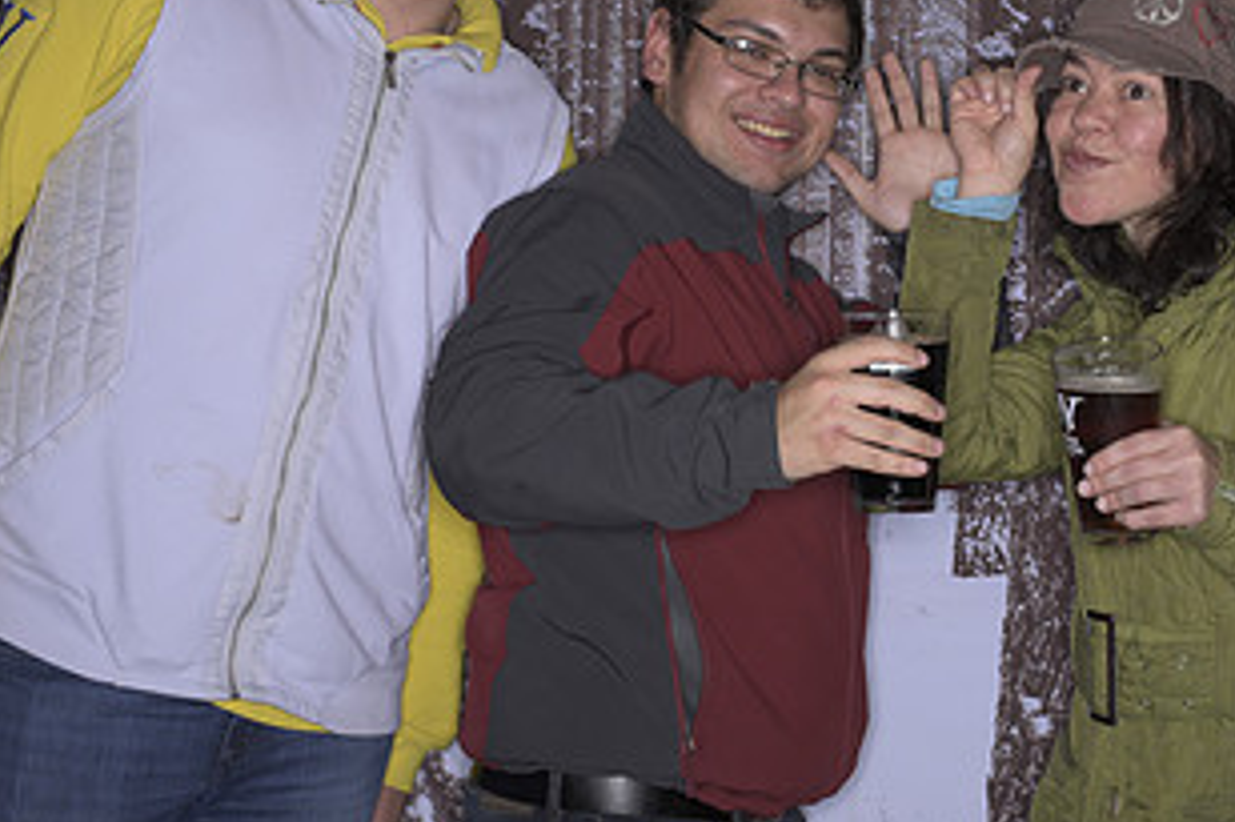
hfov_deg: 30.2
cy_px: 303
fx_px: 2263
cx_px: 870
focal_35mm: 66
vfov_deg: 20.5
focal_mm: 35
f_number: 11
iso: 64
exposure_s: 1/250
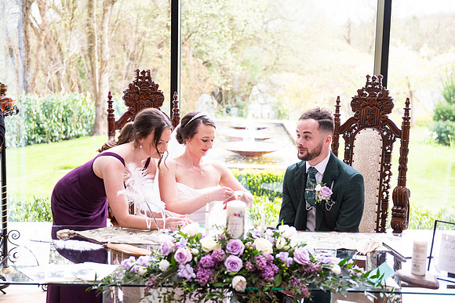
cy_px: 152
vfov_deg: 24.2
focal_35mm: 56
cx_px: 228
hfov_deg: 35.6
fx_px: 708
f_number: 3.5
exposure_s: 1/200
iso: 500
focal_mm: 56
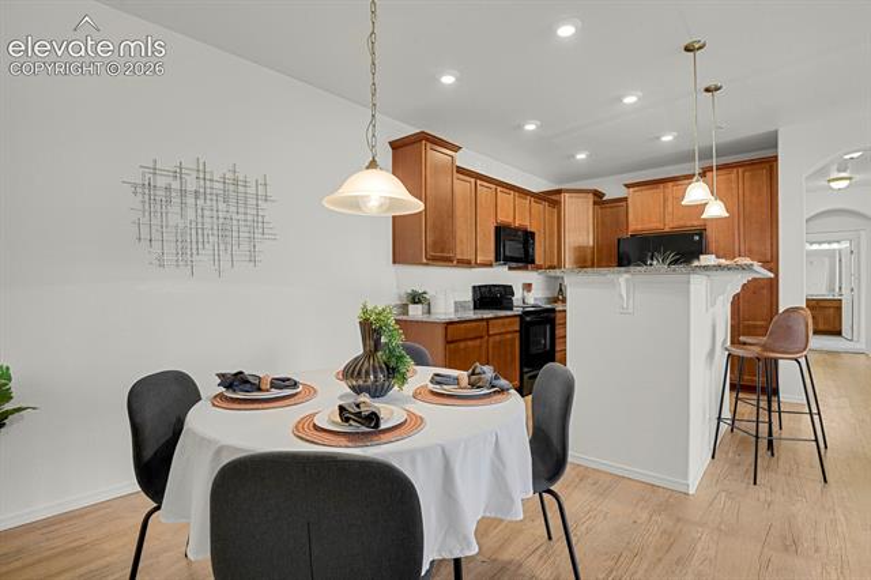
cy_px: 290
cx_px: 436
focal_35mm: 17
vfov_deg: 70.4
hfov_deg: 93.3
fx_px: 411
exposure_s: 2
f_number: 8
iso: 250
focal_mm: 17
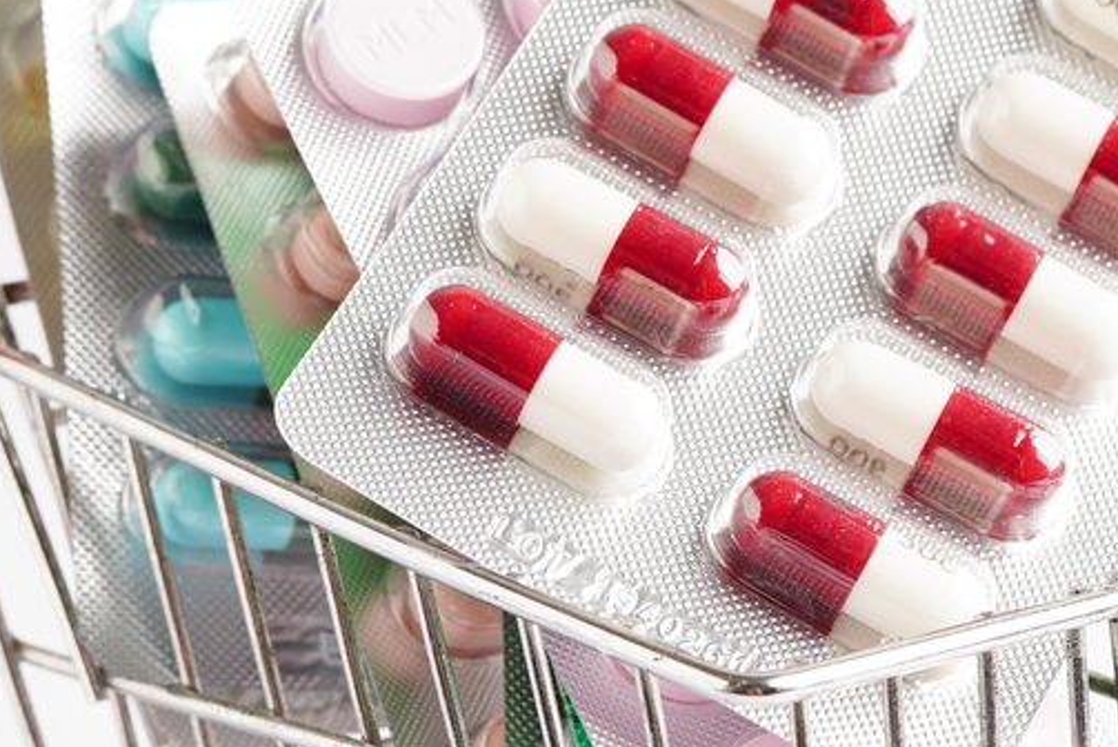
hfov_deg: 14.3
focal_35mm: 143
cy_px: 594
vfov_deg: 9.6
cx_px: 833
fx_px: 4443
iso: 100
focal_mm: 50
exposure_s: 1/100
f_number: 8
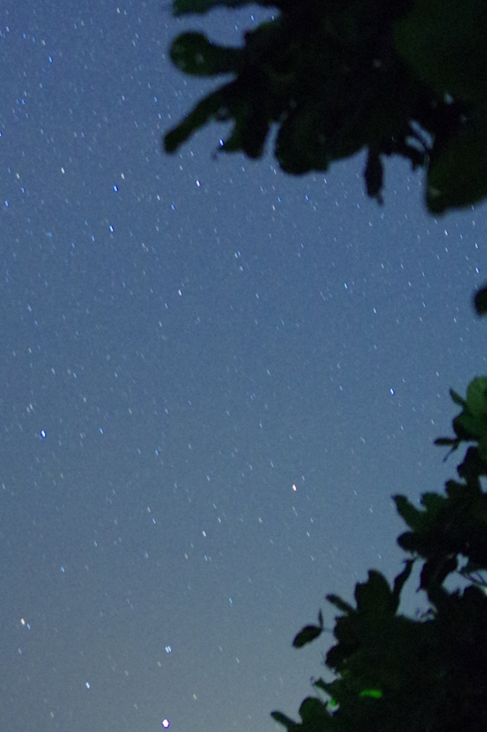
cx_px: -214
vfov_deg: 17.3
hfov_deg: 11.3
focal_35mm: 117
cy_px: 101
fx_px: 2378
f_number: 1.8
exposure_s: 30
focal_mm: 26
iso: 1600
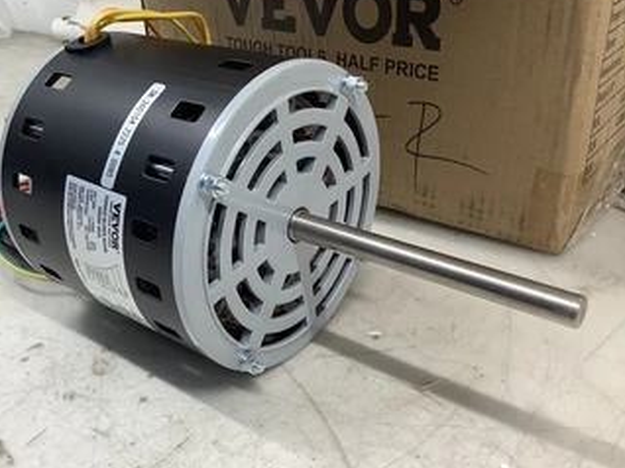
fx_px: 704
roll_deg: +3.5
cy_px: 265
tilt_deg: -30.0
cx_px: 234
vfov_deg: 36.7
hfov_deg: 47.5
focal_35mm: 39
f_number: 2.4
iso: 50
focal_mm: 3.3
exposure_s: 1/60
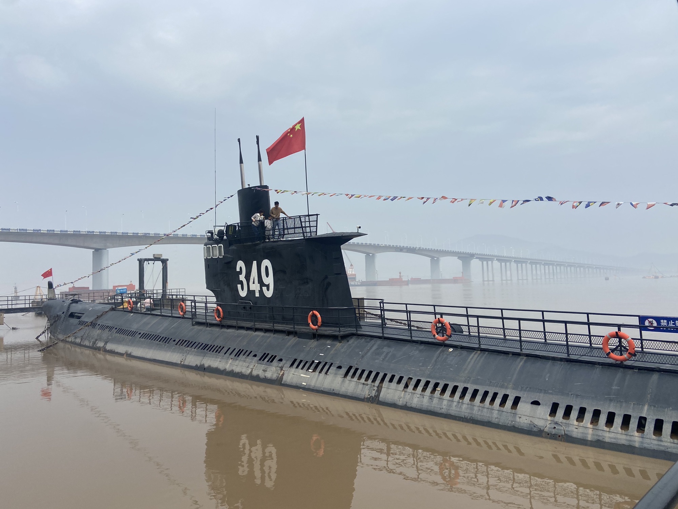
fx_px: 509
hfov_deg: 67.3
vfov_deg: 53.1
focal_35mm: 26
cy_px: 254
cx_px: 339
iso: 32
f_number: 1.8
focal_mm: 4.25
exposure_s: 1/3731
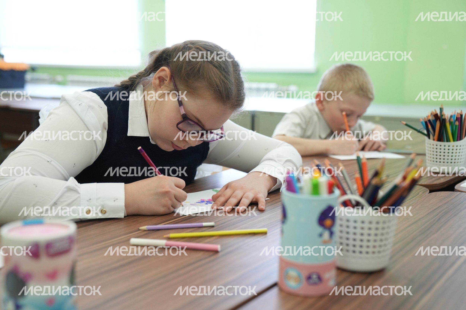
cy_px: 155
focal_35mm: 46
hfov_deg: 42.7
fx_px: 595
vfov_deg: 29.2
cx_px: 233
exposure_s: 1/250
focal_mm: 46
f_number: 3.2
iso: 2000
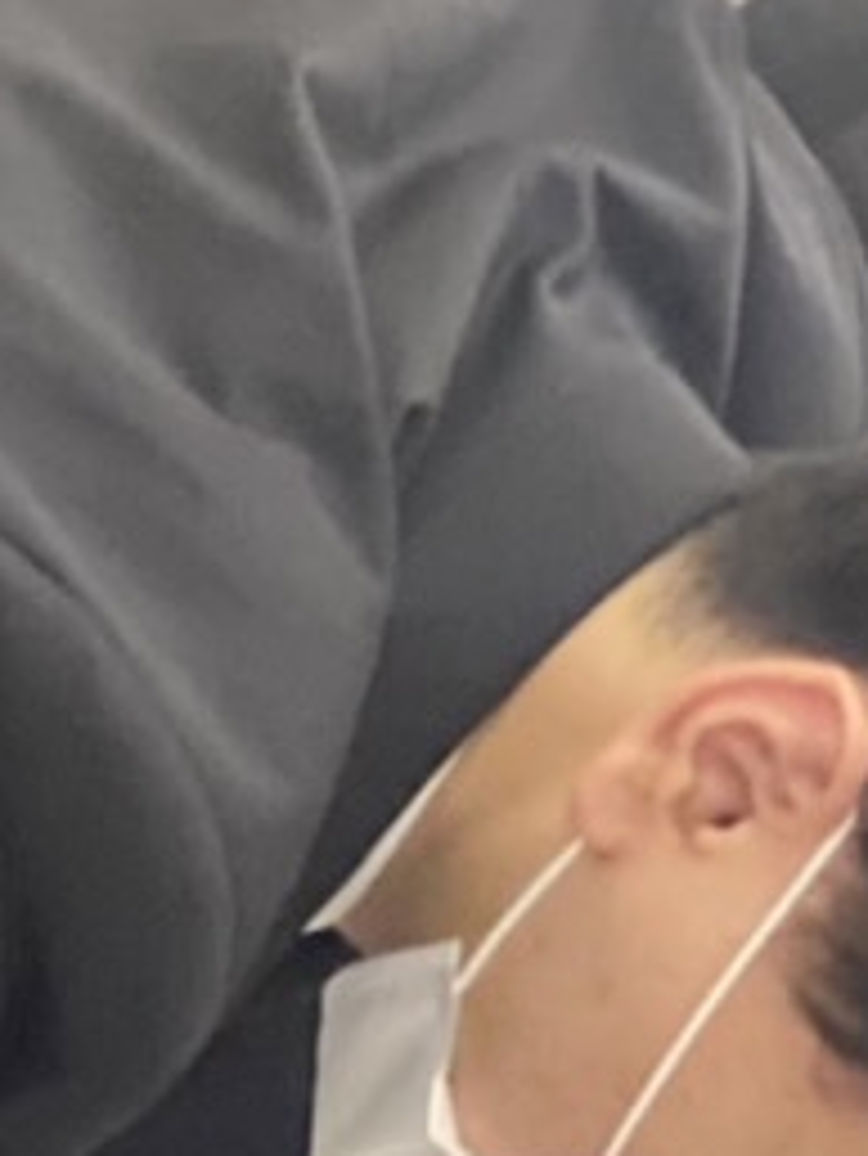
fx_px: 8118
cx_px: 1444
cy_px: 2258
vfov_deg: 7.8
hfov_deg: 6.0
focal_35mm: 243
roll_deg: -33.0
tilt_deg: -23.3
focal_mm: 6
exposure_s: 1/100
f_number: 2
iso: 200
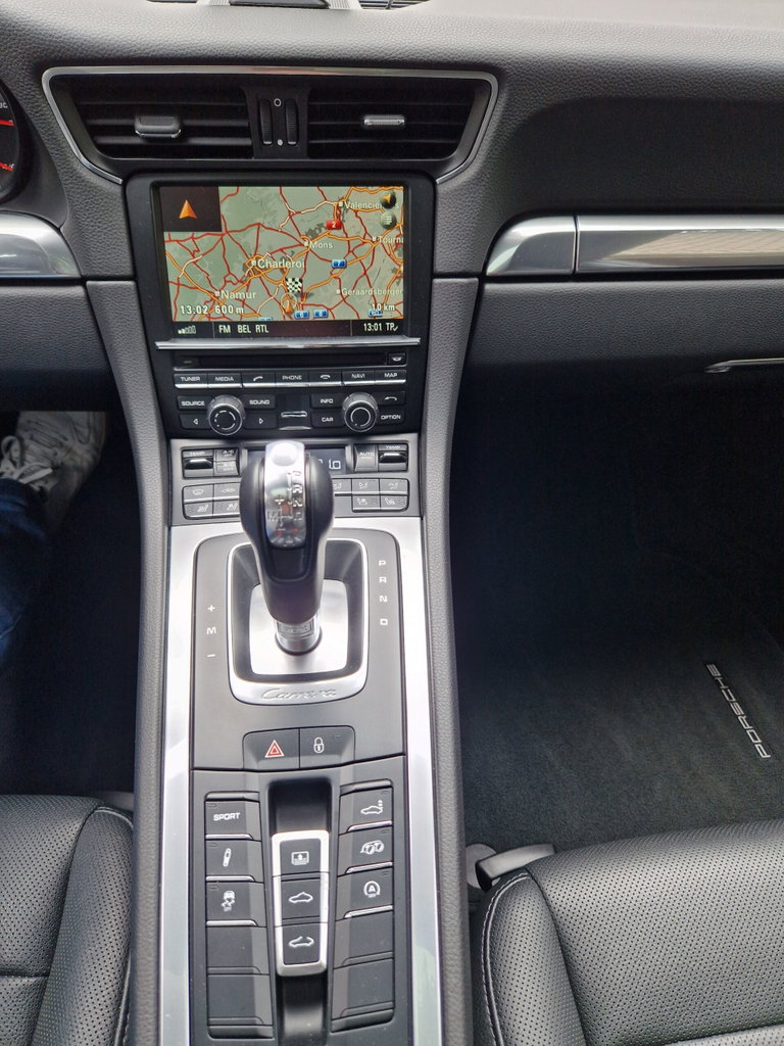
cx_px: 392
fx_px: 695
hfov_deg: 58.9
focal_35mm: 23
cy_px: 523
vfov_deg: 73.9
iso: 50
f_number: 1.8
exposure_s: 1/180
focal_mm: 5.4
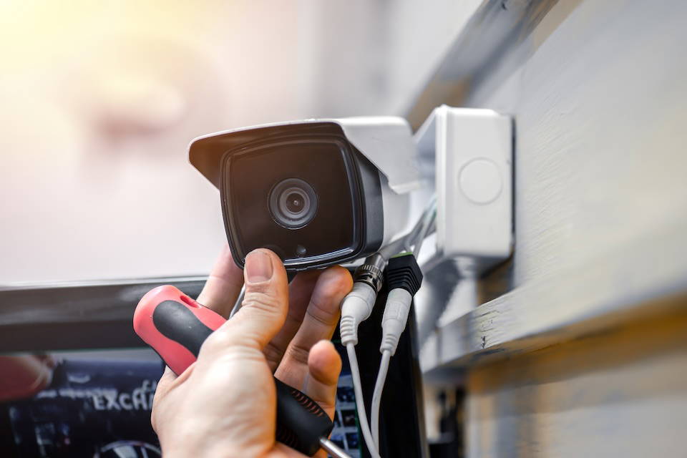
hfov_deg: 22.6
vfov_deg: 15.2
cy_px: 229
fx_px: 1717
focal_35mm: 90
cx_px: 344
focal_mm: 90
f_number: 3.5
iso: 250
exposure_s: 1/40
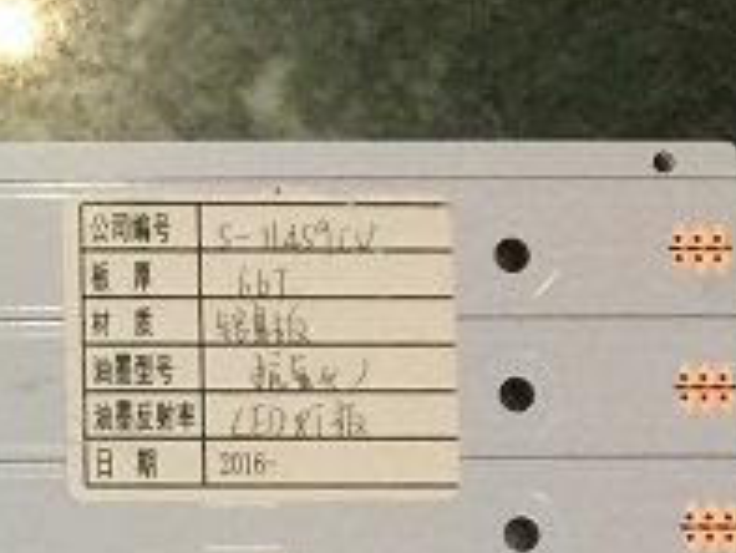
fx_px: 3064
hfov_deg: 11.6
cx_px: -964
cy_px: 1044
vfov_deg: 9.7
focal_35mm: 144
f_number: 2.2
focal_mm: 4.15
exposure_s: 1/17
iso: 64
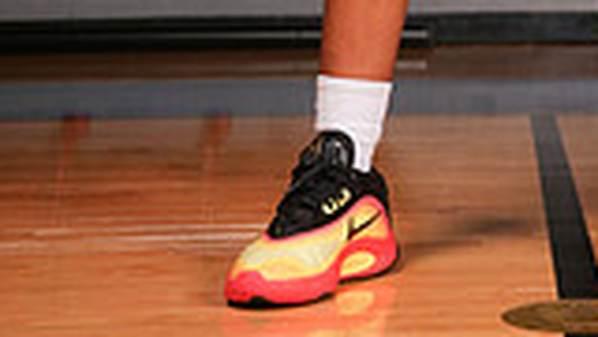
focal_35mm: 121
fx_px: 1919
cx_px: 549
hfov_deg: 17.4
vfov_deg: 9.0
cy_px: -487
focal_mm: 41
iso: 250
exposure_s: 1/200
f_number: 6.3
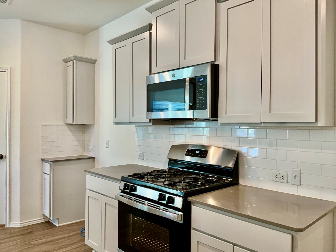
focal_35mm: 27
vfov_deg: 51.4
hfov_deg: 65.3
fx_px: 262
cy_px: 126
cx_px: 168
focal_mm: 3
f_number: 1.8
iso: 100
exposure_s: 1/60
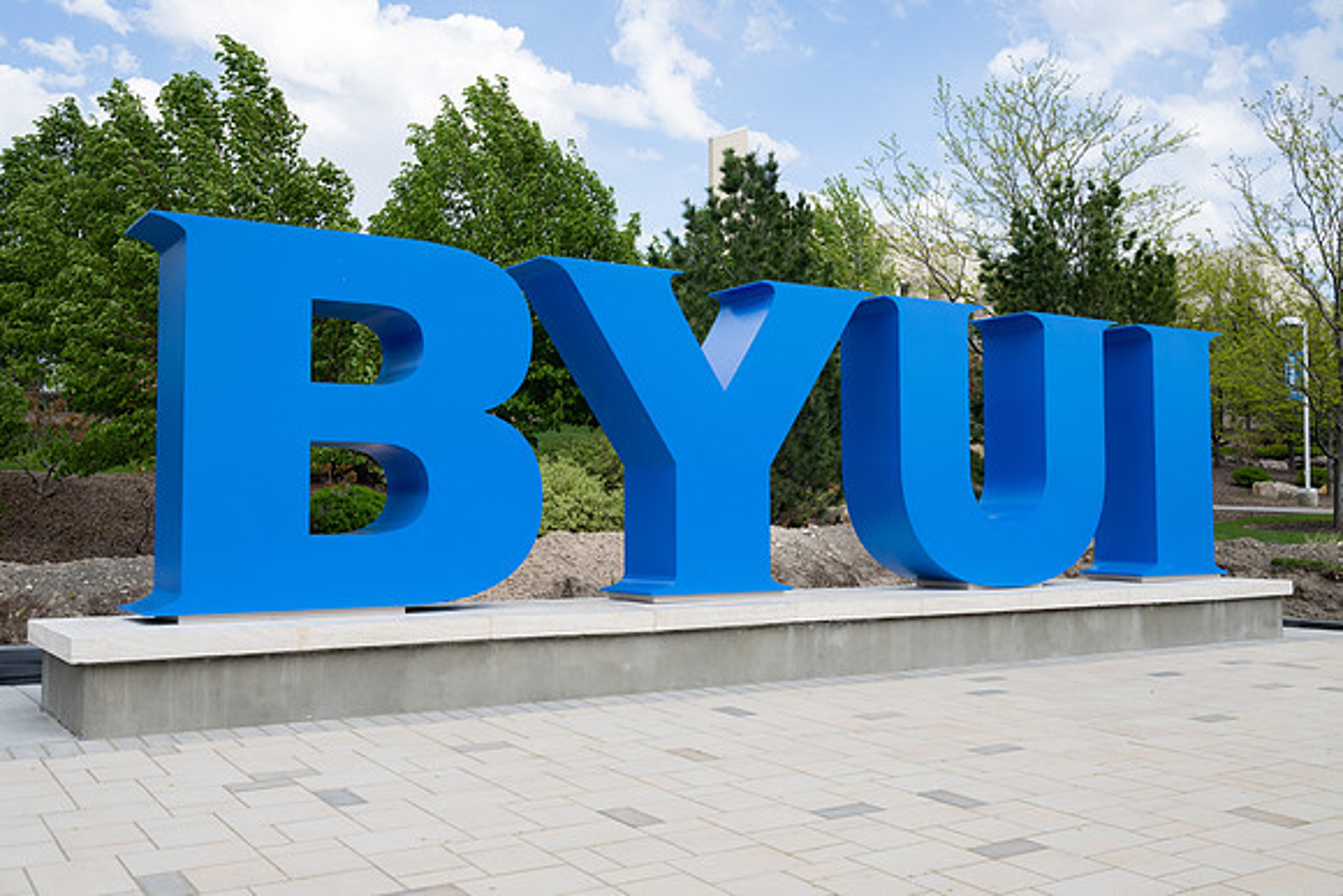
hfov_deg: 53.7
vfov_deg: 37.3
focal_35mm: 36
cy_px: 430
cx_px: 673
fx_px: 1327
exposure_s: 1/160
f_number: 9
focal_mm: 33
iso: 160
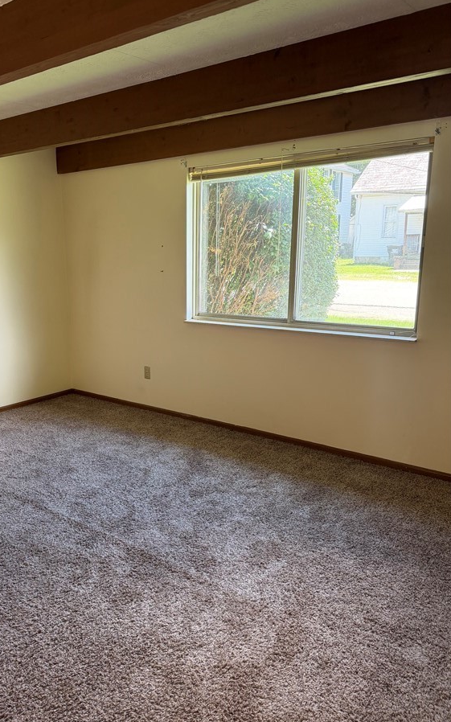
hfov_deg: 42.5
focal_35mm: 29
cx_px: 145
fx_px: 570
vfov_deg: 64.6
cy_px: 376
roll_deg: +1.4
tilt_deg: -12.9
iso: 160
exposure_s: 1/120
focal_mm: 6.76
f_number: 1.78
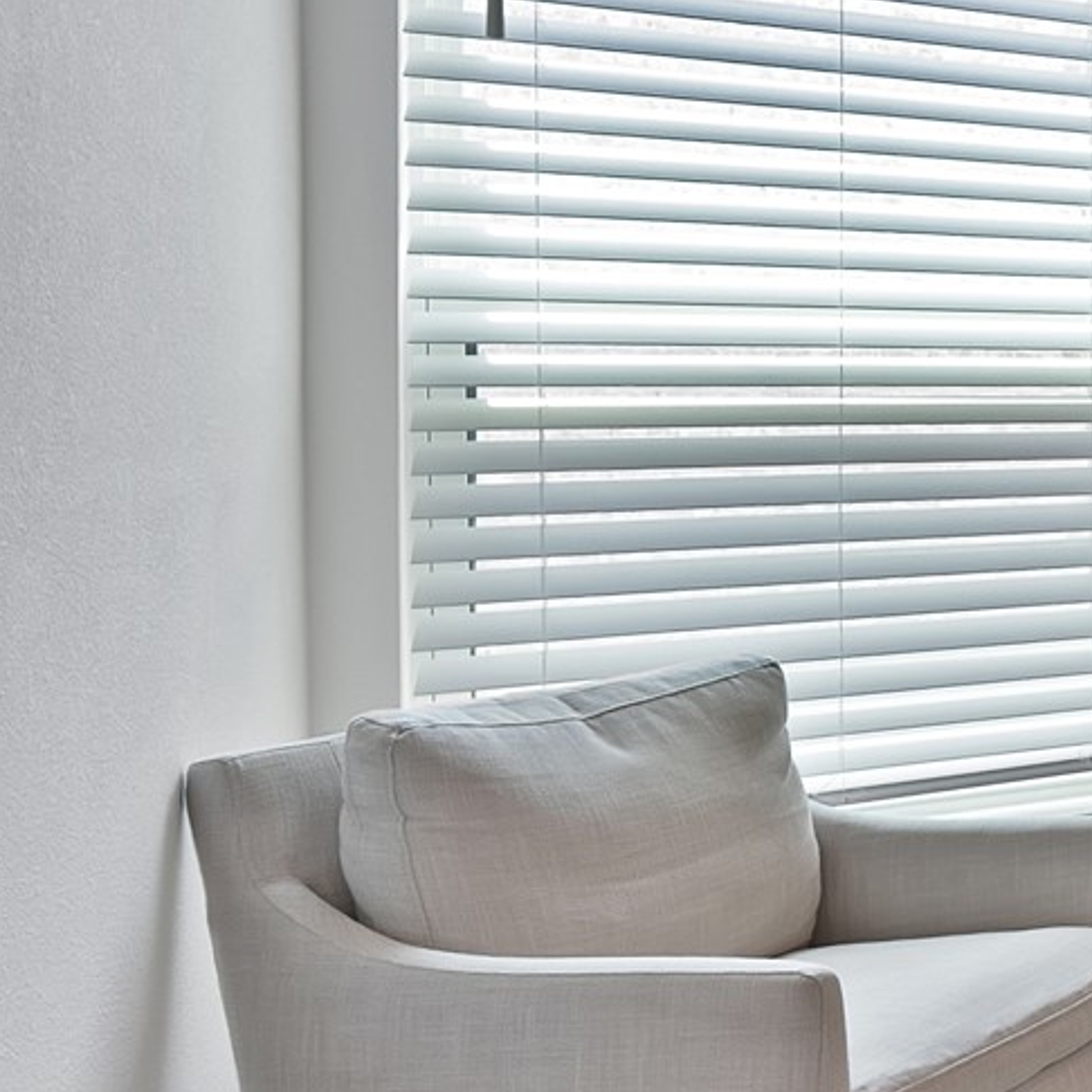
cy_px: 456
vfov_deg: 39.9
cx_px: 2202
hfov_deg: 19.2
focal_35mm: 42
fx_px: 1499
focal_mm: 12
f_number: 9
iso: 640
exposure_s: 1/4
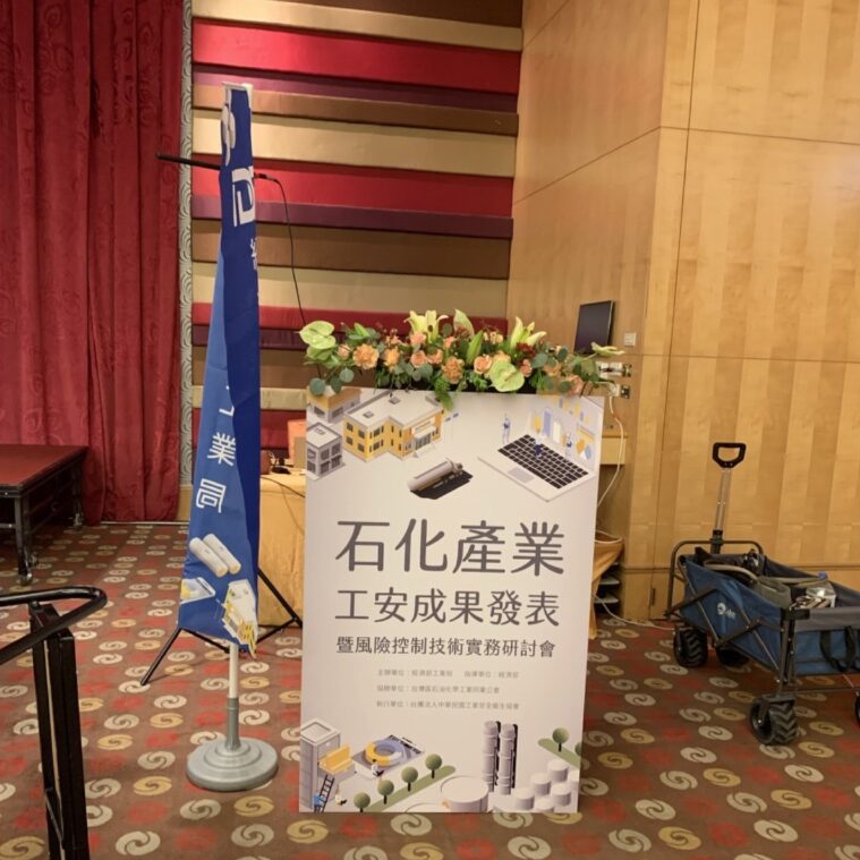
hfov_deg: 52.5
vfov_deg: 52.4
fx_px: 871
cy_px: 480
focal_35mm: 31
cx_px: 426
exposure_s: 1/60
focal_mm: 4.25
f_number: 1.8
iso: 320
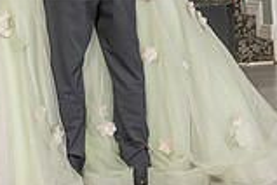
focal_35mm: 135
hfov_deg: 15.2
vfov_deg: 9.8
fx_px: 1039
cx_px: 89
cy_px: -107
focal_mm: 27
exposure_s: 1/160
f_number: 3.5
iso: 500
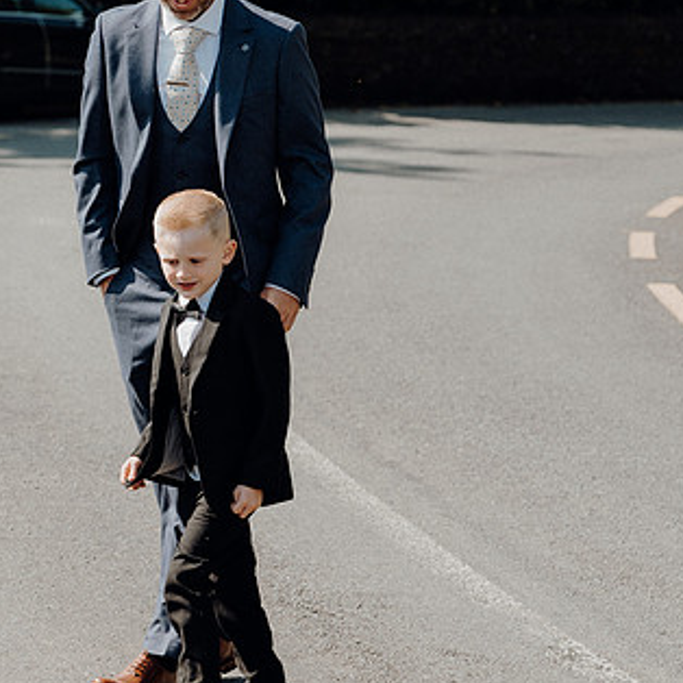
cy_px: 325
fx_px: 3683
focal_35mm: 165
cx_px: 178
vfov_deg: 10.6
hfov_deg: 10.6
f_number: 3.5
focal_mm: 70
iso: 125
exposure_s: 1/800
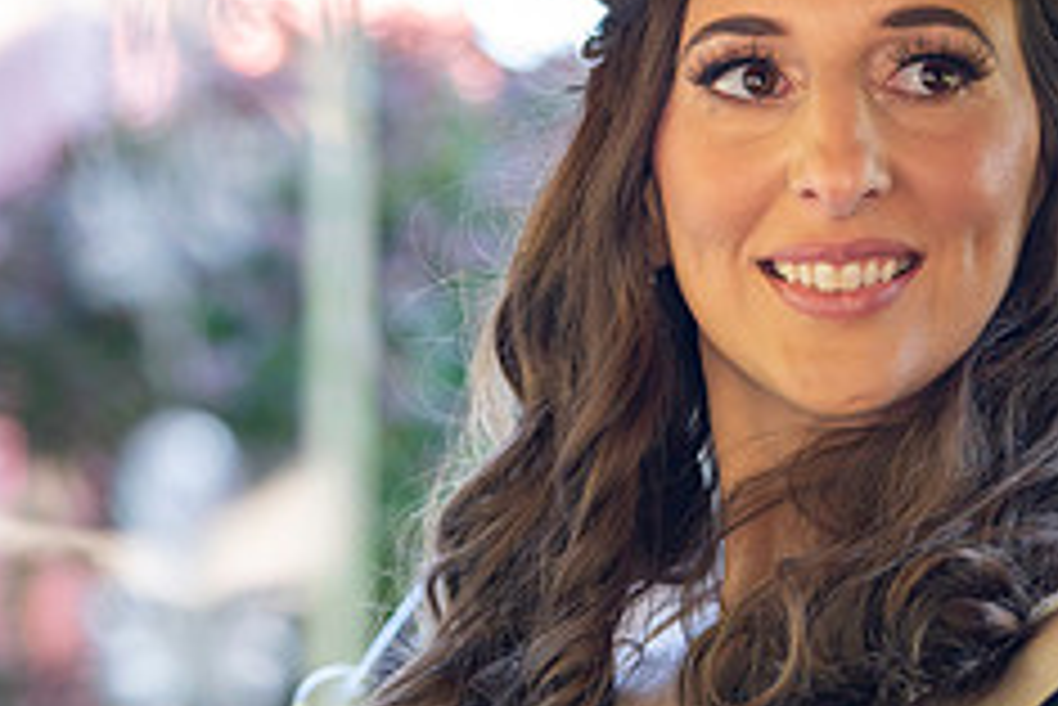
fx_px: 6234
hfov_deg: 9.7
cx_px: 828
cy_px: 364
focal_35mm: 212
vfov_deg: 6.5
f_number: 3.5
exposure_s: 1/320
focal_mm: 86
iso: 1000
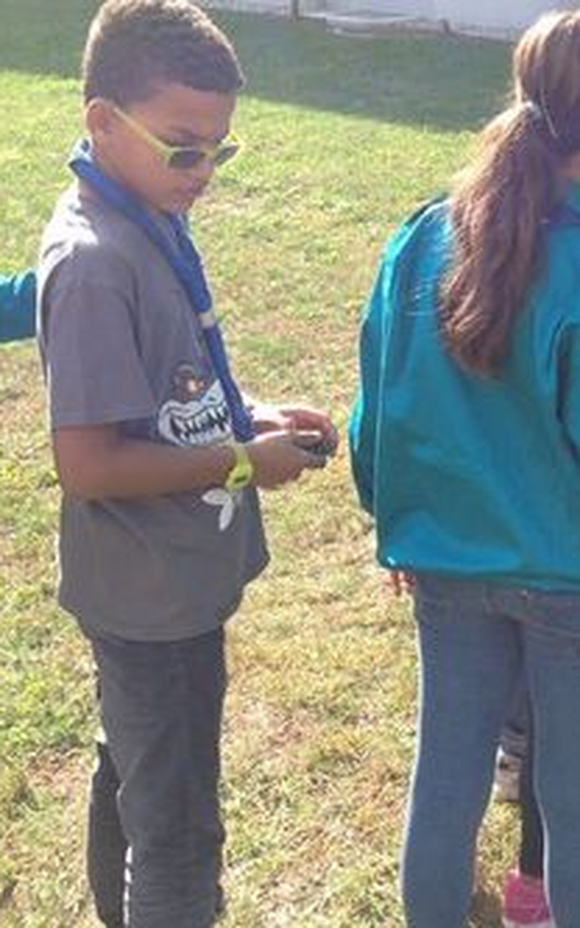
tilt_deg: -19.3
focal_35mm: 63
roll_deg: +0.1
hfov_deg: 20.2
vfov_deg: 32.4
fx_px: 1594
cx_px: 538
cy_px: 359
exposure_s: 1/337
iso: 50
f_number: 2.4
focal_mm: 4.12
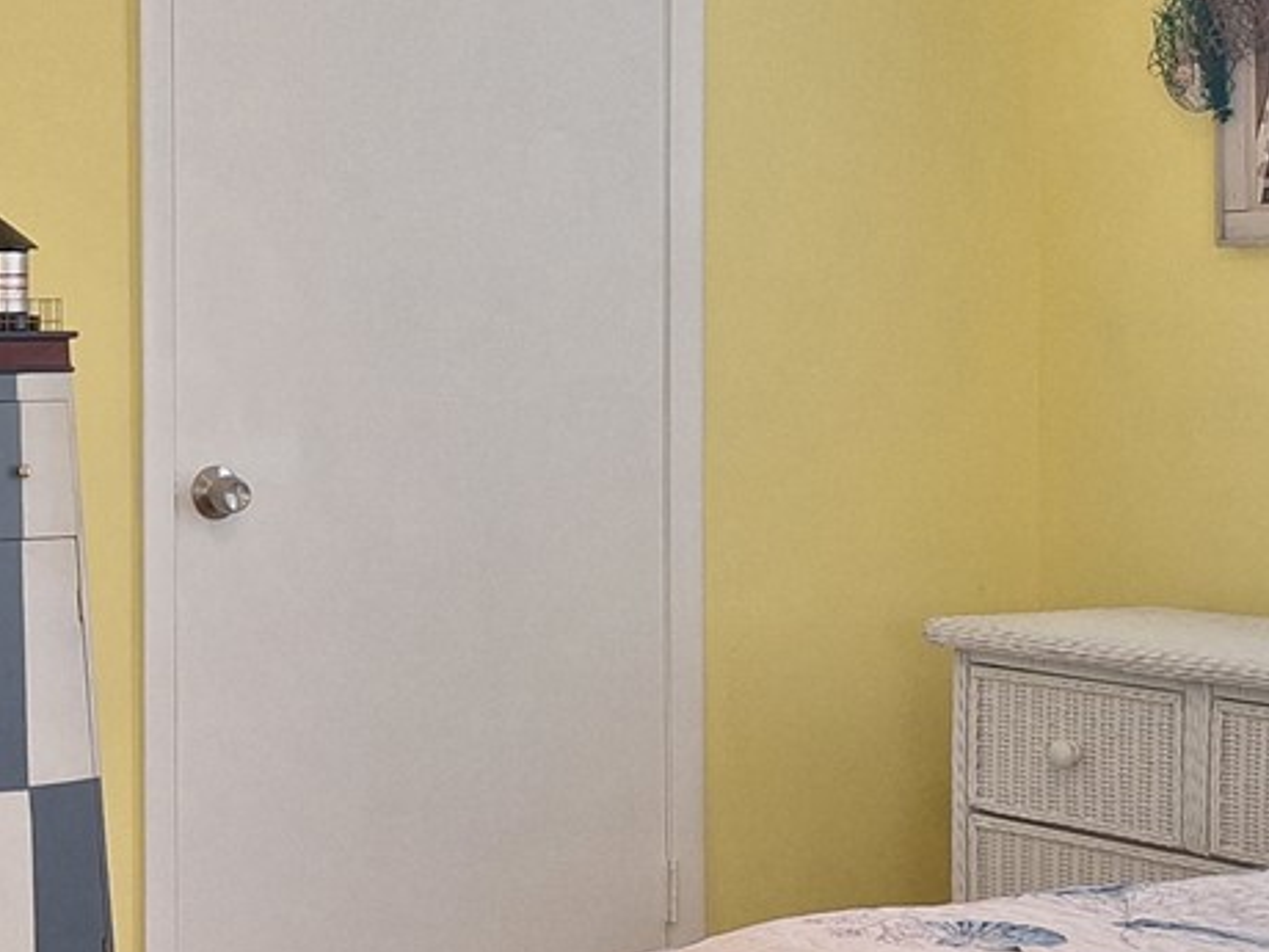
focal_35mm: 80
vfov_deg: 18.4
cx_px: 105
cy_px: 414
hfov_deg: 23.7
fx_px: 2933
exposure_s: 1/40
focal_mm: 5.54
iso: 125
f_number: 1.8
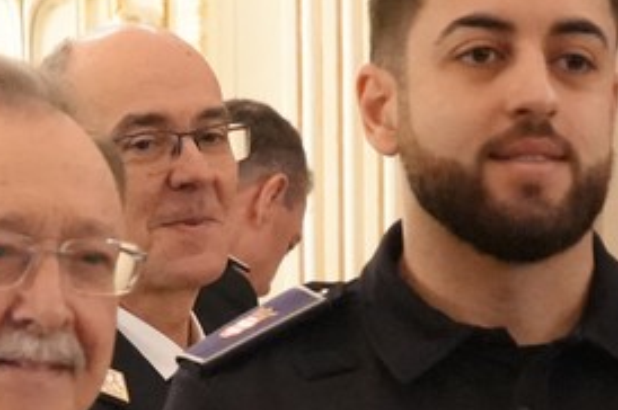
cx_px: 221
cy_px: 595
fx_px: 4835
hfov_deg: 7.3
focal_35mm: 282
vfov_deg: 4.8
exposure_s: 1/160
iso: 12800
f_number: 4.5
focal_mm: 45
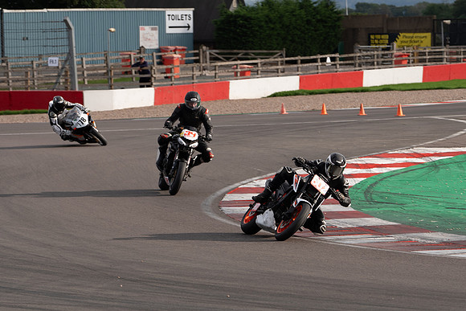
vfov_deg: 5.6
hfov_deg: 8.4
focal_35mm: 245
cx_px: 227
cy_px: 156
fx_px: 3171
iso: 160
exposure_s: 1/400
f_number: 5.6
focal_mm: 158
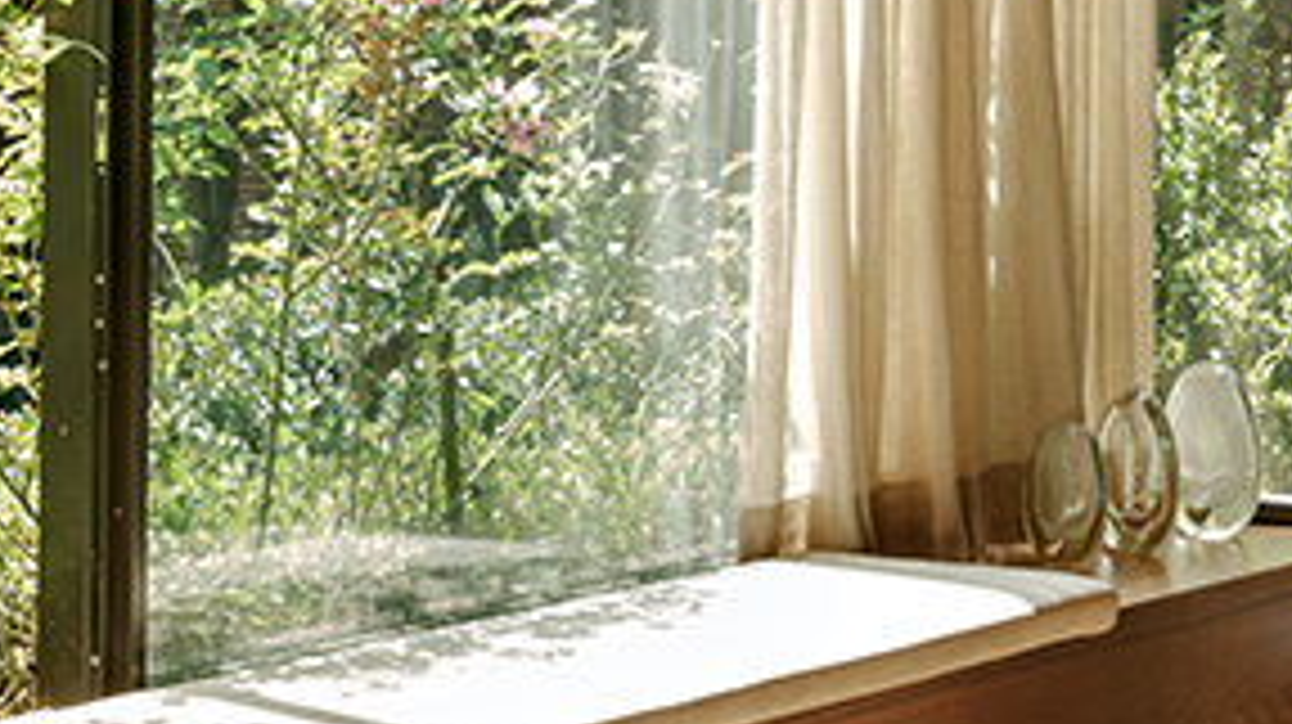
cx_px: 1015
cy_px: -67
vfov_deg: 9.0
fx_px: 4588
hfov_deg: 15.9
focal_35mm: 134
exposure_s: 1/25
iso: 200
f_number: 9
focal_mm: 35
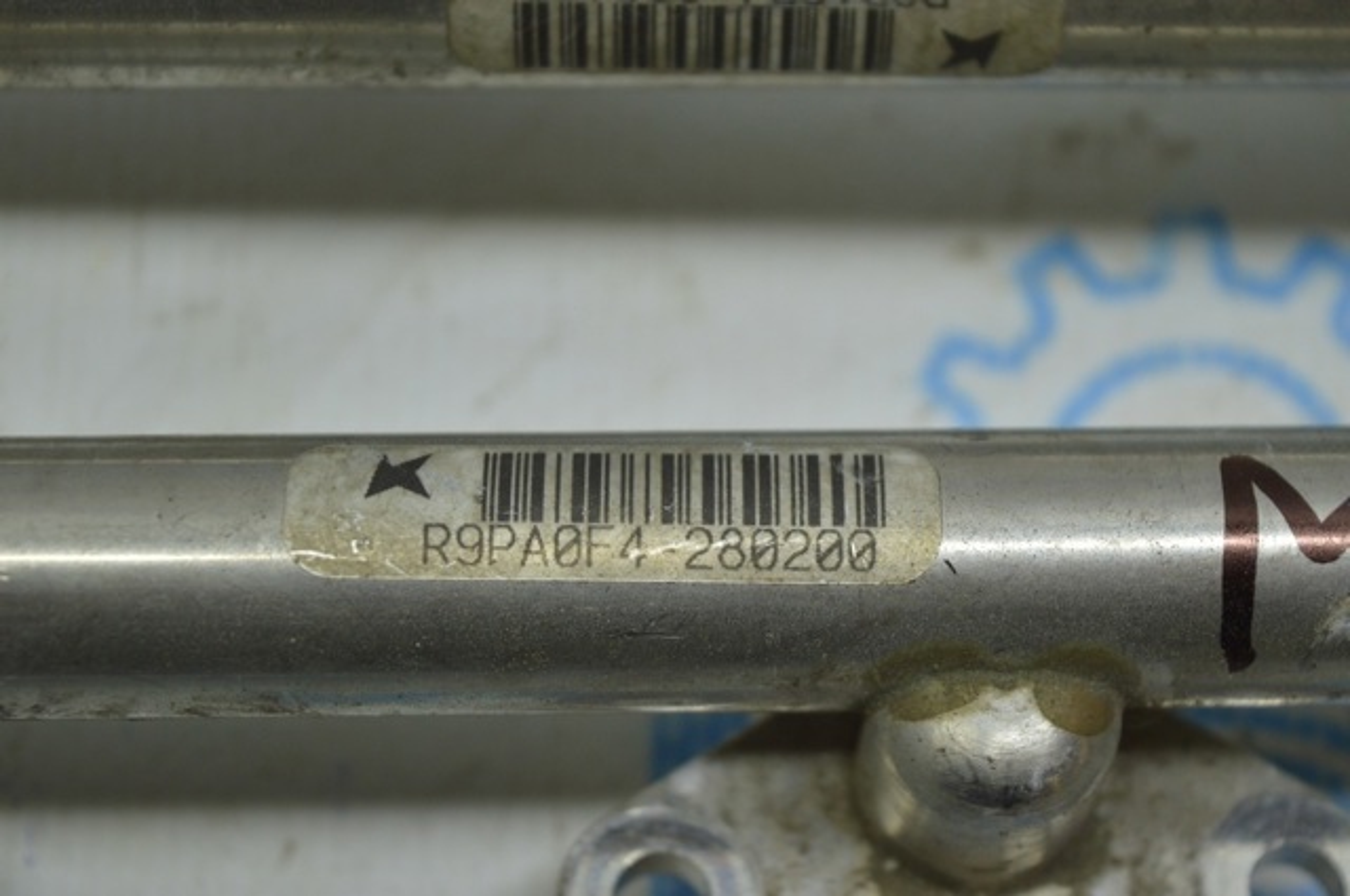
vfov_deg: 16.5
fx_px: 3090
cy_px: 448
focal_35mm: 82
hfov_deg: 24.6
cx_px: 675
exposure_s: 1/60
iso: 400
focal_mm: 55
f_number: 5.6
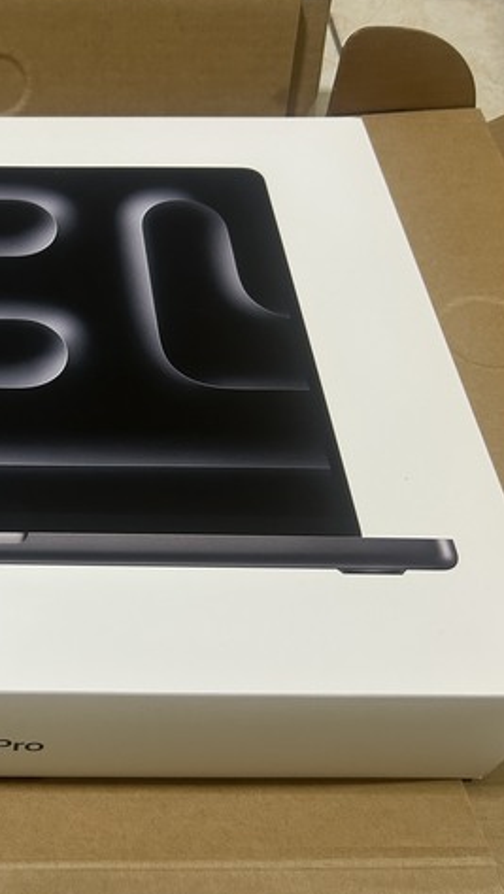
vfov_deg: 47.3
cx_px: -53
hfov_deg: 25.7
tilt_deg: -54.1
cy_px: 466
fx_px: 1021
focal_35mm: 43
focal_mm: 5.7
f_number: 1.5
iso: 160
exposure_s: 1/60
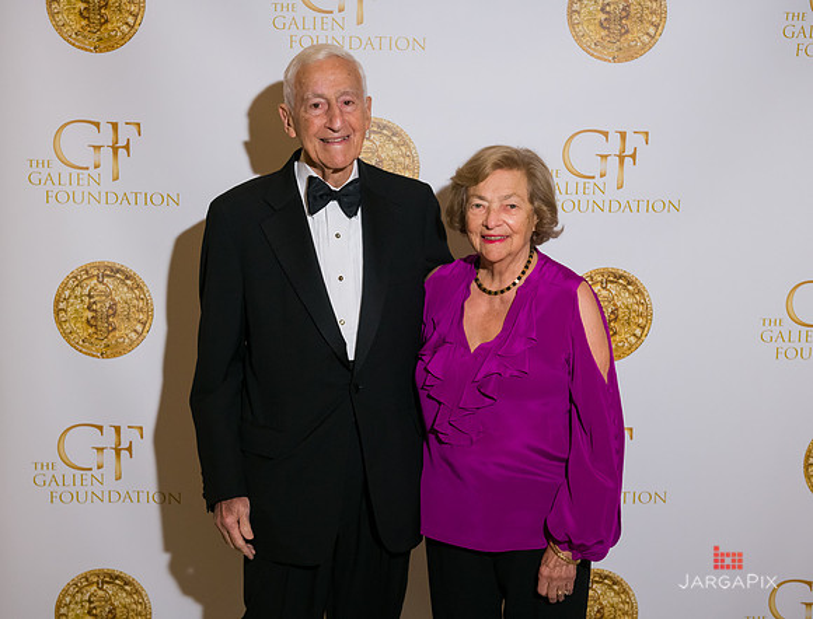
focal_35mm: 58
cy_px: 316
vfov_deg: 25.5
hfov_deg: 33.0
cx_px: 397
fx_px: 1371
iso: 1600
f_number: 5
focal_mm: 52
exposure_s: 1/125
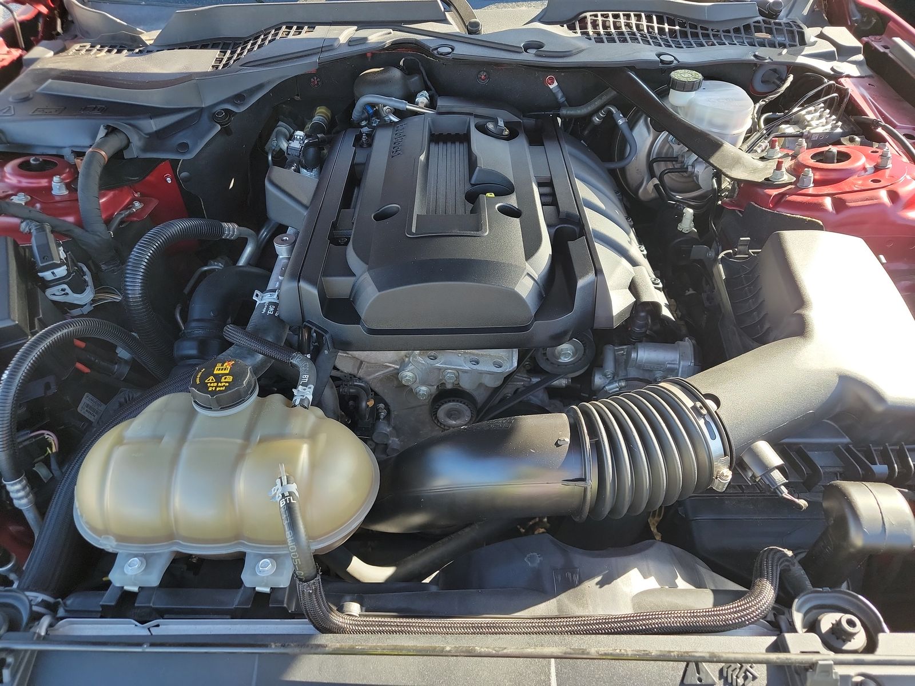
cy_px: 343
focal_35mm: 24
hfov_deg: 71.6
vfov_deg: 56.8
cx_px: 458
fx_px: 634
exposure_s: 1/59
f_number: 1.8
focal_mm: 6.7
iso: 51
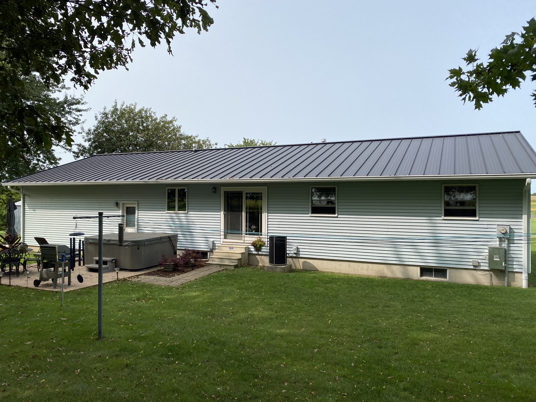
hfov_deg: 67.3
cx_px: 268
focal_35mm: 26
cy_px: 201
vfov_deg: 53.1
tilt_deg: -0.7
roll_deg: +0.3
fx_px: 403
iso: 32
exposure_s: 1/2410
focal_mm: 4.25
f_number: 1.8
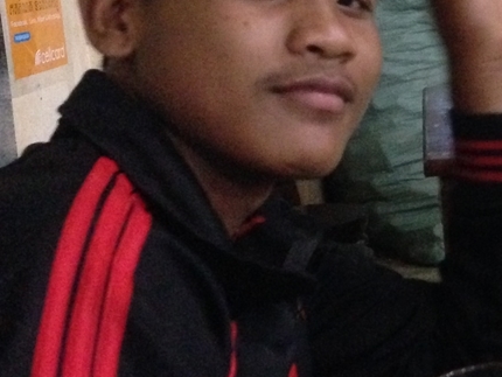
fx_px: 1335
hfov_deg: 19.6
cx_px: 651
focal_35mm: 92
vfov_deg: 15.8
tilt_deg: -3.4
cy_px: 5
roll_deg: +4.4
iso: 800
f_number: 2.4
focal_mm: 4.12
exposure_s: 1/15
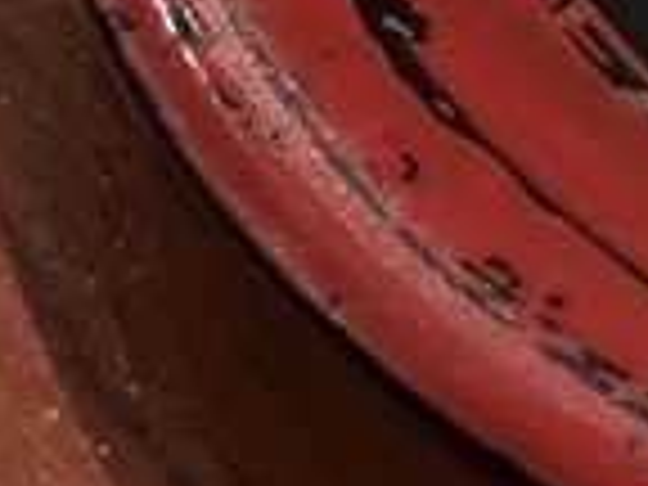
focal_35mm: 369
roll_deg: +2.0
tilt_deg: -43.6
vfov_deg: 3.9
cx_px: 1138
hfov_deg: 5.3
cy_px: -760
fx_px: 6908
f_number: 2.4
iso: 100
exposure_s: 1/40
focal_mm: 6
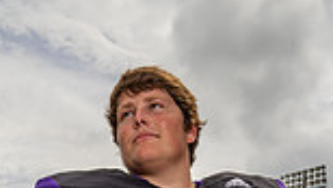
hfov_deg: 21.1
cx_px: 195
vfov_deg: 10.2
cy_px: 475
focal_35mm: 101
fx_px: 893
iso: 100
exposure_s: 1/160
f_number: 8
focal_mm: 33
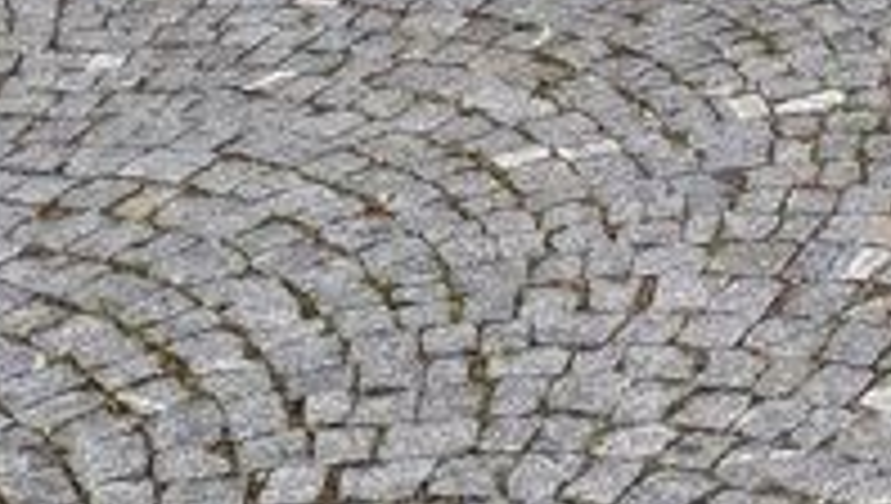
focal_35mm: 135
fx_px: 3194
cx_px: 1688
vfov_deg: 8.3
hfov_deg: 13.8
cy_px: -716
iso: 250
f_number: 1.9
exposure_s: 1/1166
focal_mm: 3.94
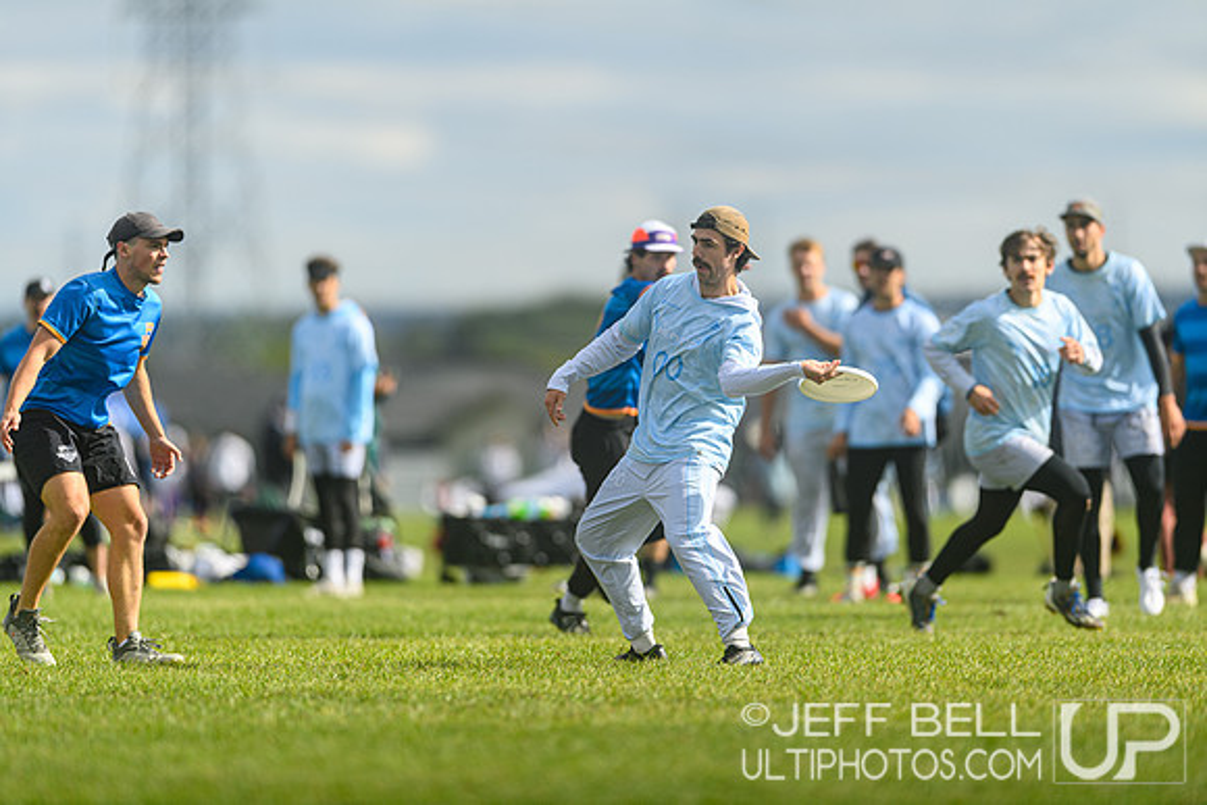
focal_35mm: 400
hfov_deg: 5.2
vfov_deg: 3.4
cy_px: 402
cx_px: 604
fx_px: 13414
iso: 100
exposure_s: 1/1600
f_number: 3.2
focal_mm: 400
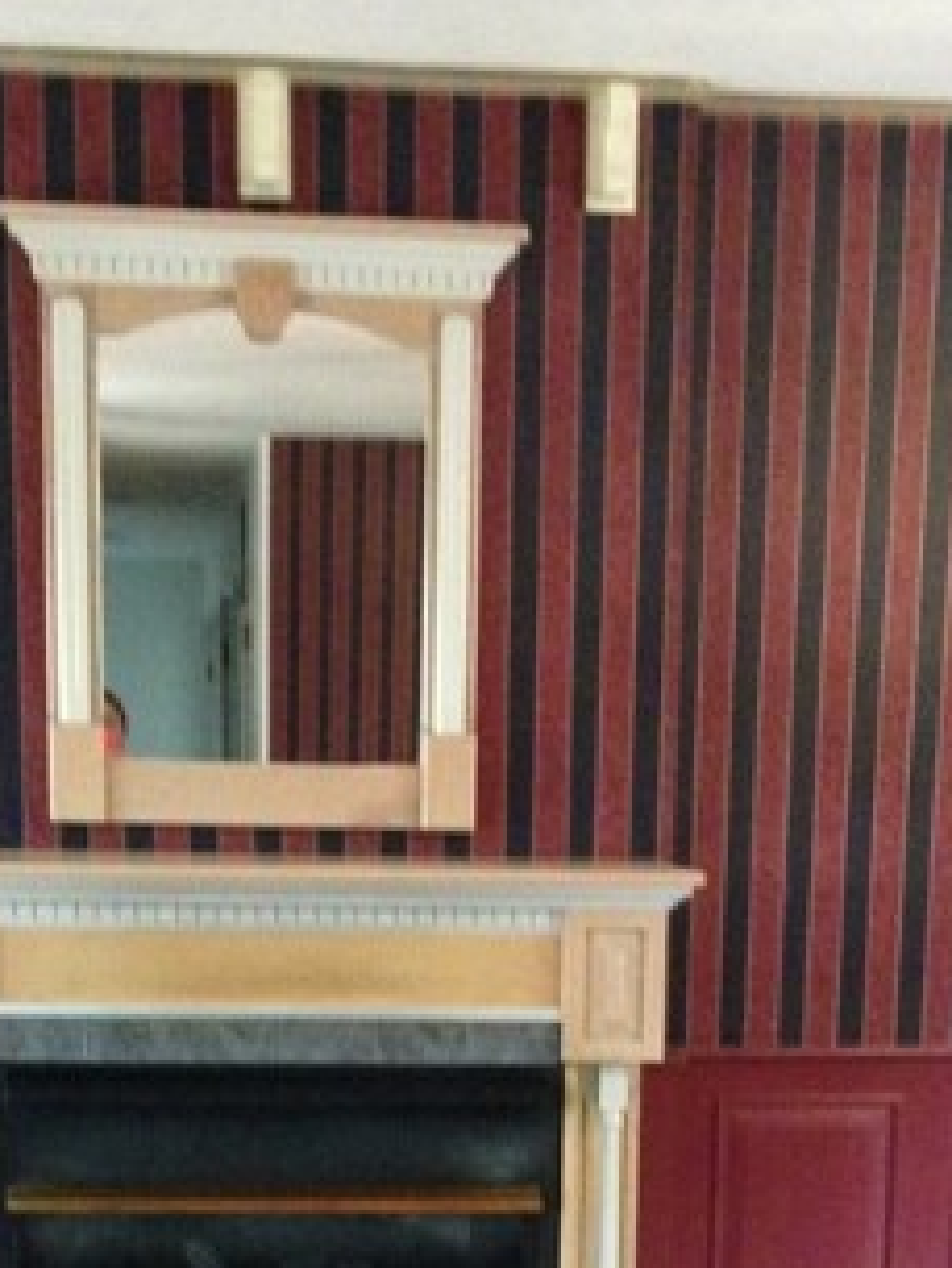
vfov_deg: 22.3
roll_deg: -0.8
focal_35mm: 83
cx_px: 486
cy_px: 1380
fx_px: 3041
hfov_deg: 17.8
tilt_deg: -11.6
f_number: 2.4
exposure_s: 1/15
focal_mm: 4.12
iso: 500
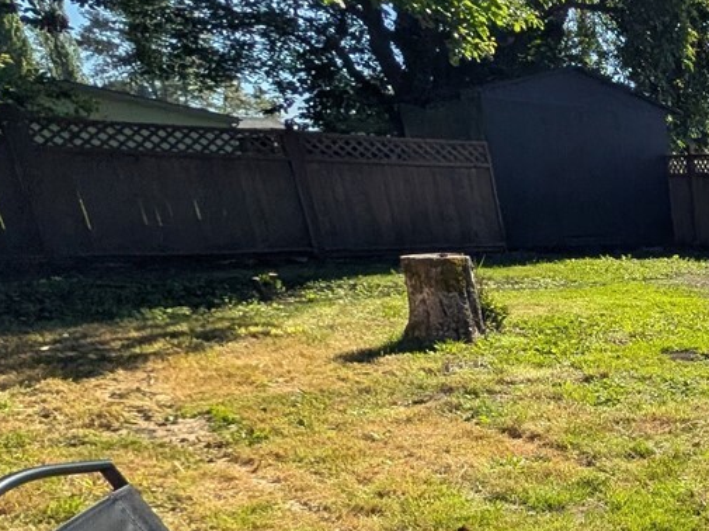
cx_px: 1104
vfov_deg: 35.8
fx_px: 778
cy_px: 461
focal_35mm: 38
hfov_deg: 27.9
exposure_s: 1/3436
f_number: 1.7
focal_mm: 2.02
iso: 61
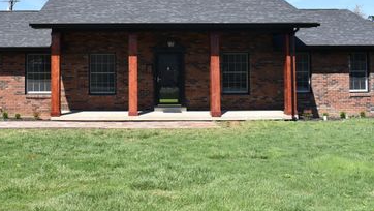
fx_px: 387
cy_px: 53
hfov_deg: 50.4
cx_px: 118
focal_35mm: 39
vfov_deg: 30.0
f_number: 8
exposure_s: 1/250
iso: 160
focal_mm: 18
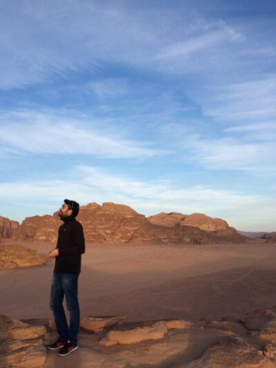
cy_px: 184
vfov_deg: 60.0
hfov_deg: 46.8
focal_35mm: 30
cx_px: 138
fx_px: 319
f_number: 2.2
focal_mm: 4.12
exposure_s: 1/720
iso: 32
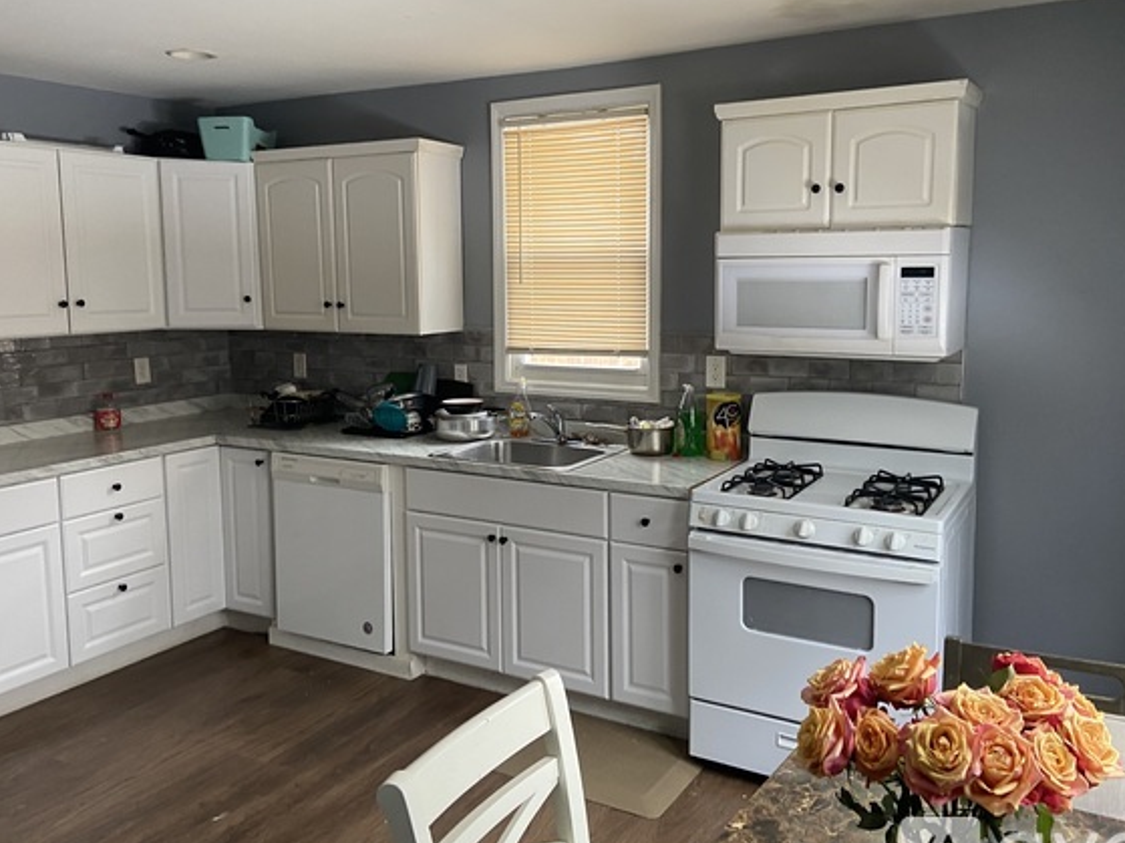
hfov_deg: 58.4
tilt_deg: -6.0
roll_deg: -0.6
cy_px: 394
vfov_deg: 45.4
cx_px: 554
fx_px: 1007
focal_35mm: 31
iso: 200
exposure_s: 1/60
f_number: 1.8
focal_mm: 4.25
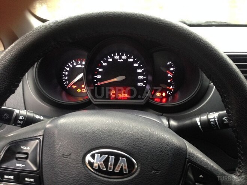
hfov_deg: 55.4
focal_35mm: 33
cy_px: 92
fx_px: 235
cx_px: 124
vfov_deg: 42.9
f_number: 2.4
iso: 200
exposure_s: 1/20
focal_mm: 4.12
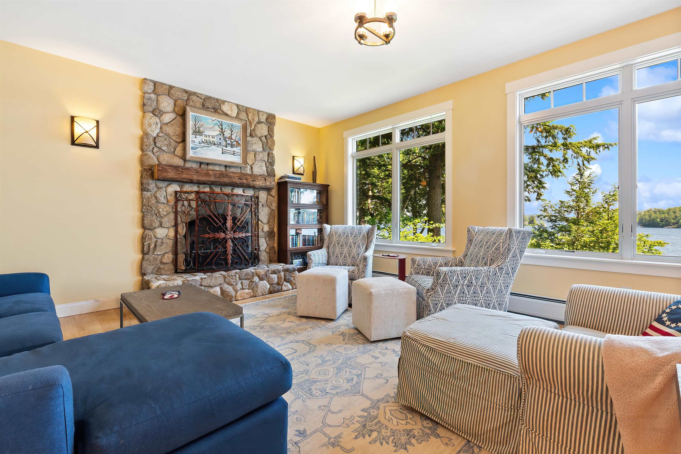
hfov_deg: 100.4
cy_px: 227
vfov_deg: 77.3
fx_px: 284
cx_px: 340
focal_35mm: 15
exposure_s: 1/6
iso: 320
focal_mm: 10
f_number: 9
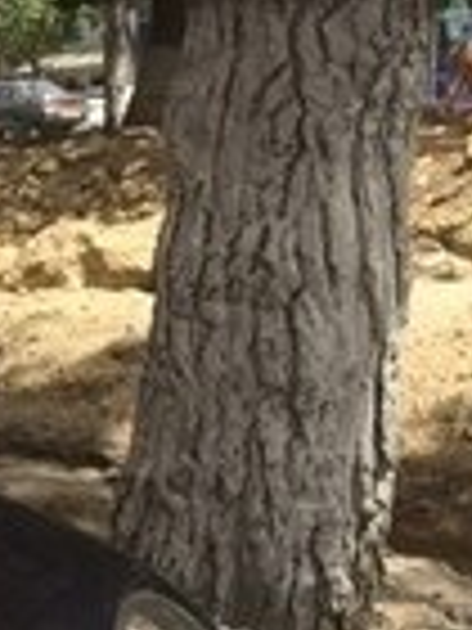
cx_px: -881
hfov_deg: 9.0
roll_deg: +1.9
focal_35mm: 137
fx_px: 2491
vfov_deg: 14.1
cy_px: 709
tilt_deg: -11.1
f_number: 2.2
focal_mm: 4.15
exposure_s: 1/977
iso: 32
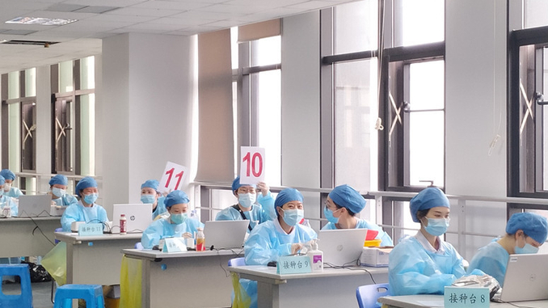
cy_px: 152
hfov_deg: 69.9
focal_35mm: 27
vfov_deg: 42.9
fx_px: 392
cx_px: 266
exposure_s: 1/50
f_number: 1.9
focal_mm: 3.94
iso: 320
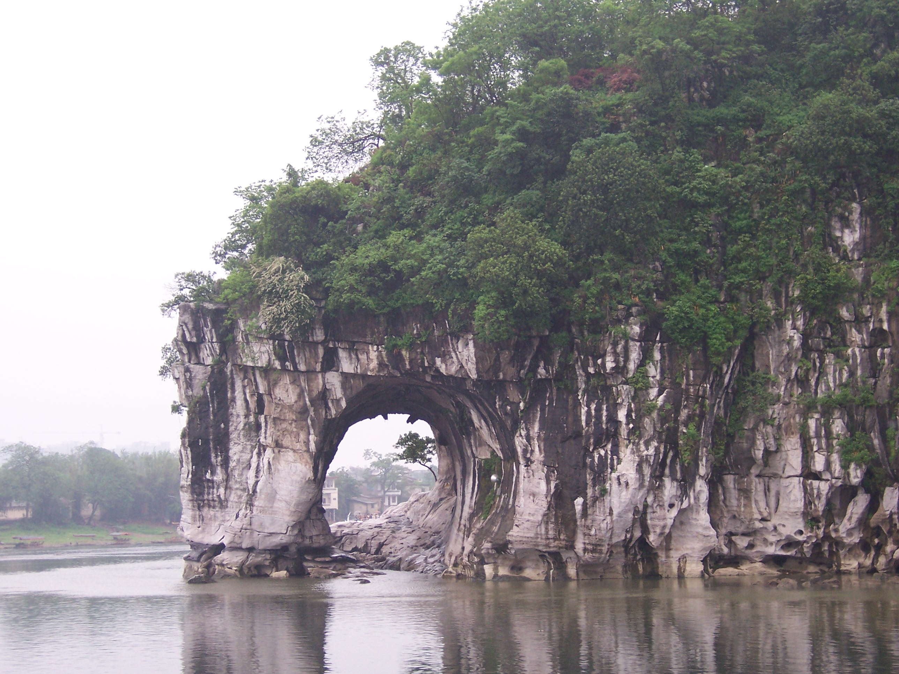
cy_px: 337
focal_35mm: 60
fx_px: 1558
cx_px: 450
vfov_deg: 24.4
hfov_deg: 32.2
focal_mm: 10
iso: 140
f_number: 4
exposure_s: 1/90
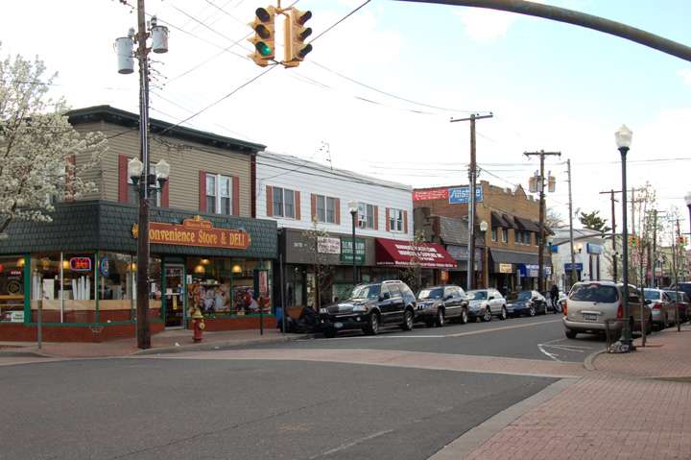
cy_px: 230
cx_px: 346
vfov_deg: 31.8
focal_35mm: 42
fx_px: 806
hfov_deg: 46.4
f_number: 11
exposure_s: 1/160
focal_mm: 28
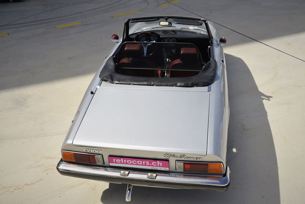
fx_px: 271
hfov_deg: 58.7
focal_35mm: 32
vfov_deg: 41.2
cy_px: 102
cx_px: 152
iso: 100
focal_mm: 32
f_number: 9
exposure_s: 1/320
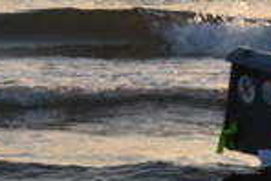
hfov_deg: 1.5
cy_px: 10
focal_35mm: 1347
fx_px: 10150
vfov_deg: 1.0
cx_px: 883
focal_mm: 130
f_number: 8
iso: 280
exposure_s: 1/500
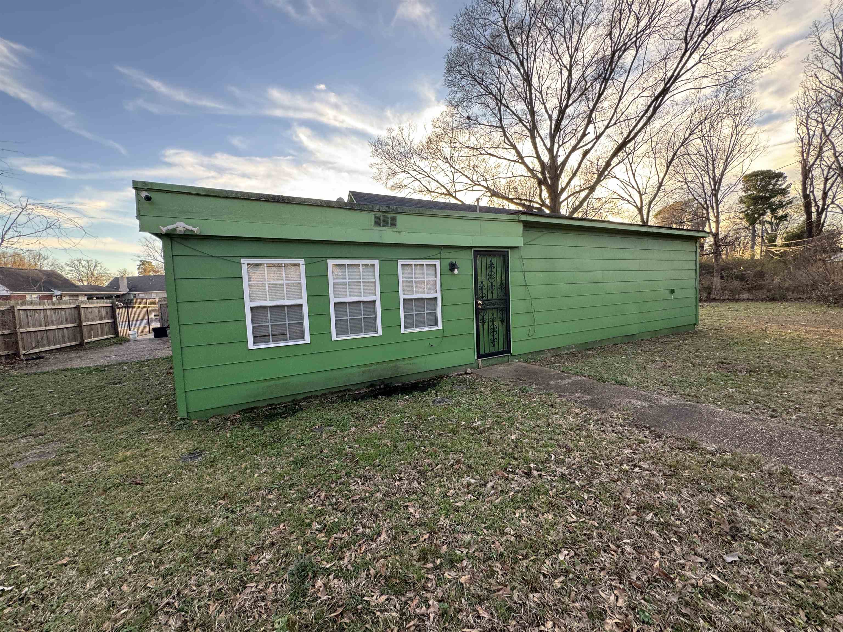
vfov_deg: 85.7
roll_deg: +3.5
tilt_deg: -2.3
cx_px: 422
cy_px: 316
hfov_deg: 102.1
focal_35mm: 14
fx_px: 341
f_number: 2.2
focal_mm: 2.22
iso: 80
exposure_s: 1/99
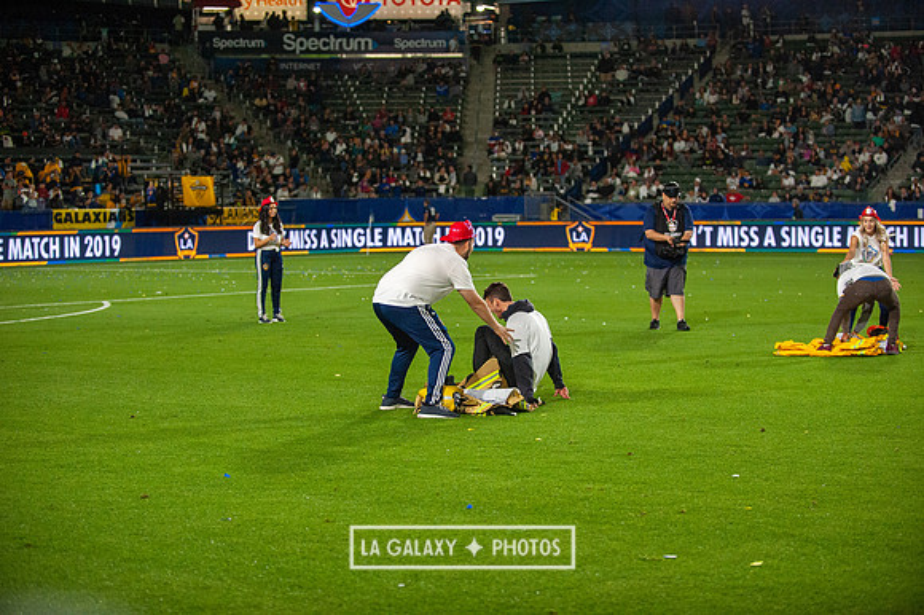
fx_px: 2001
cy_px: 308
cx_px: 462
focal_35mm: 78
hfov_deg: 26.0
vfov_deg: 17.5
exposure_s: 1/2500
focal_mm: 78
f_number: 2.8
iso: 3200
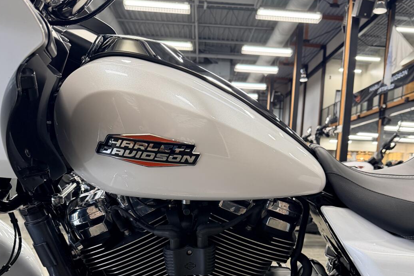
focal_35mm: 36
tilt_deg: -8.3
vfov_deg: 35.2
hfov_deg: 53.1
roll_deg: -2.3
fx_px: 414
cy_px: 236
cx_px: 219
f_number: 1.78
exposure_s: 1/60
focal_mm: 6.76
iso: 250
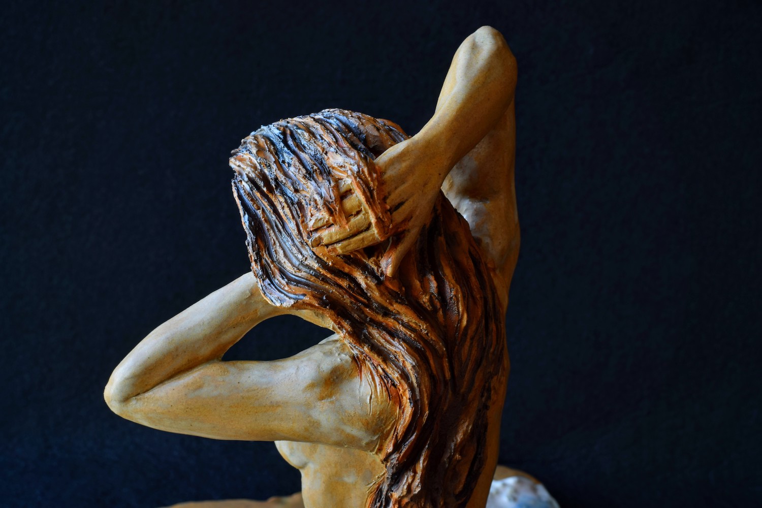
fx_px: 1587
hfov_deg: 27.0
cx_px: 381
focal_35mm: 75
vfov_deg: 18.2
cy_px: 254
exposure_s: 1/4
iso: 100
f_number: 16
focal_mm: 50
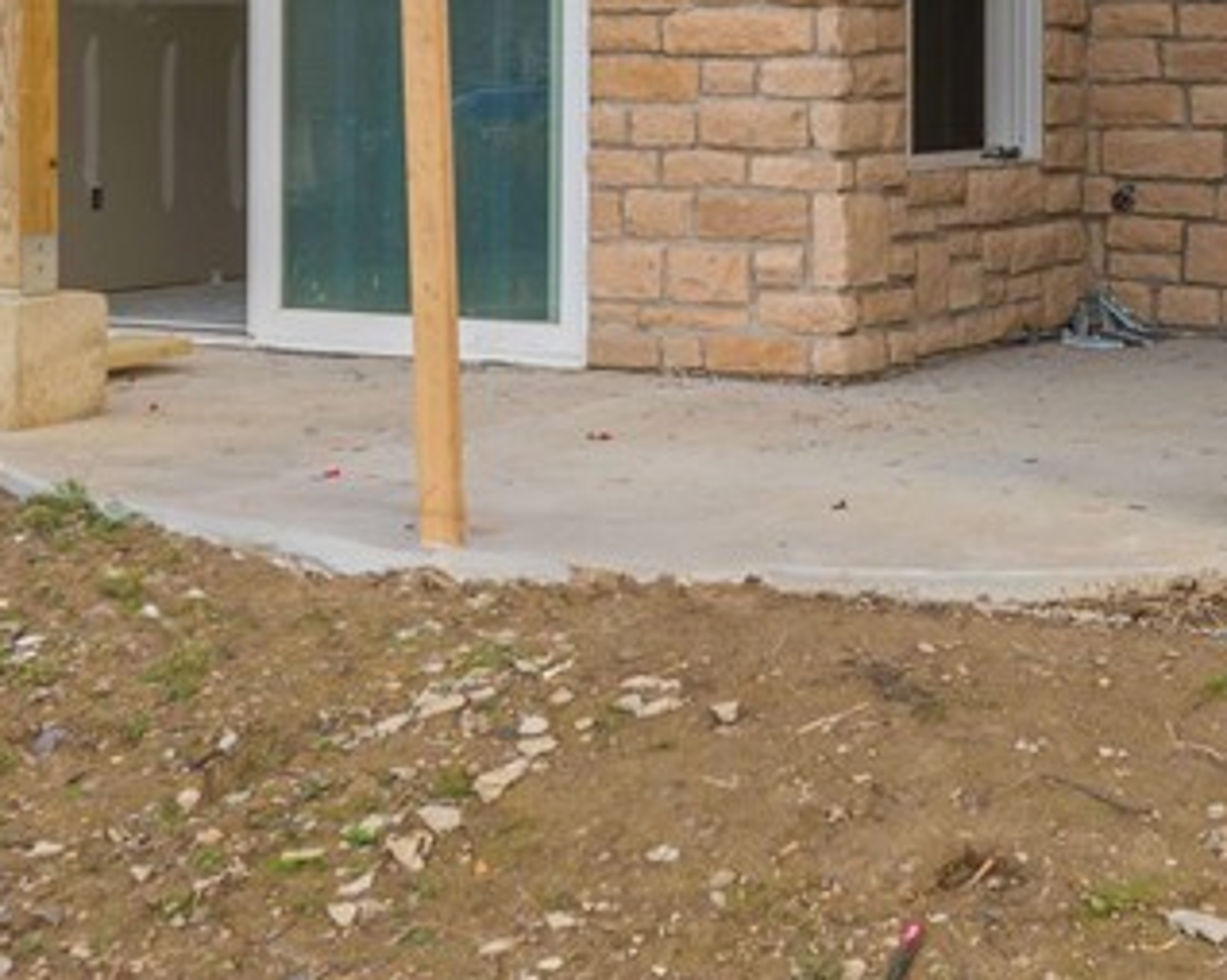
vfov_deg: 19.4
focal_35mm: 77
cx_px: 882
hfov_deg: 24.6
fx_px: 2794
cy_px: 33
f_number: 8
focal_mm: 24
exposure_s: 1/80
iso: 200
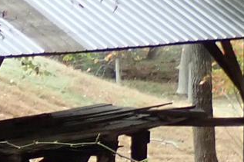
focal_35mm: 437
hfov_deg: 4.6
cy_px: 94
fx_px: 2960
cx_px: -332
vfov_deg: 3.1
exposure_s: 1/80
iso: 200
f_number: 3.8
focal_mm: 11.78
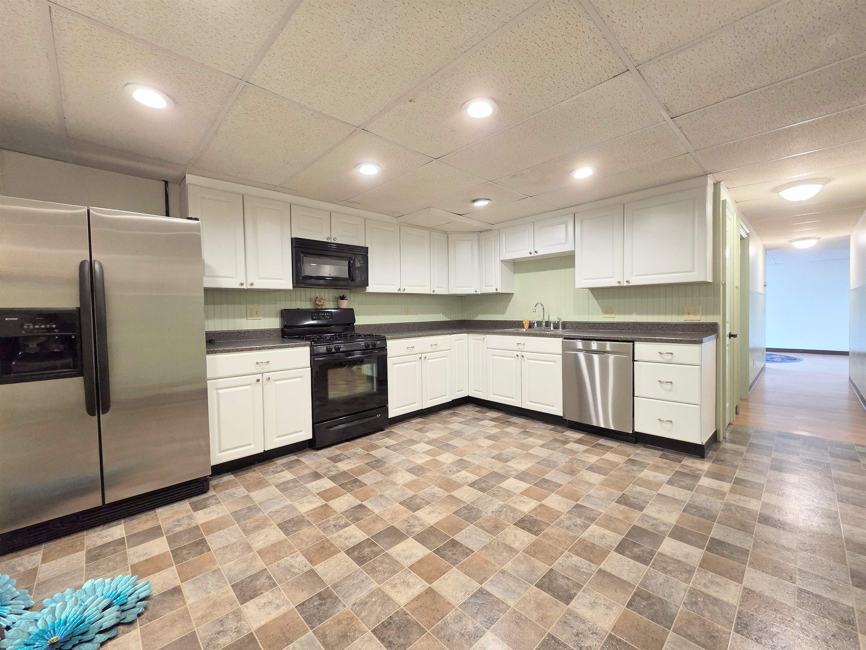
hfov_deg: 106.2
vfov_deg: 89.9
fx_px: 325
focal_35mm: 13
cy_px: 325
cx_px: 433
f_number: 2.2
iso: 400
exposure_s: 1/60
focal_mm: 2.2
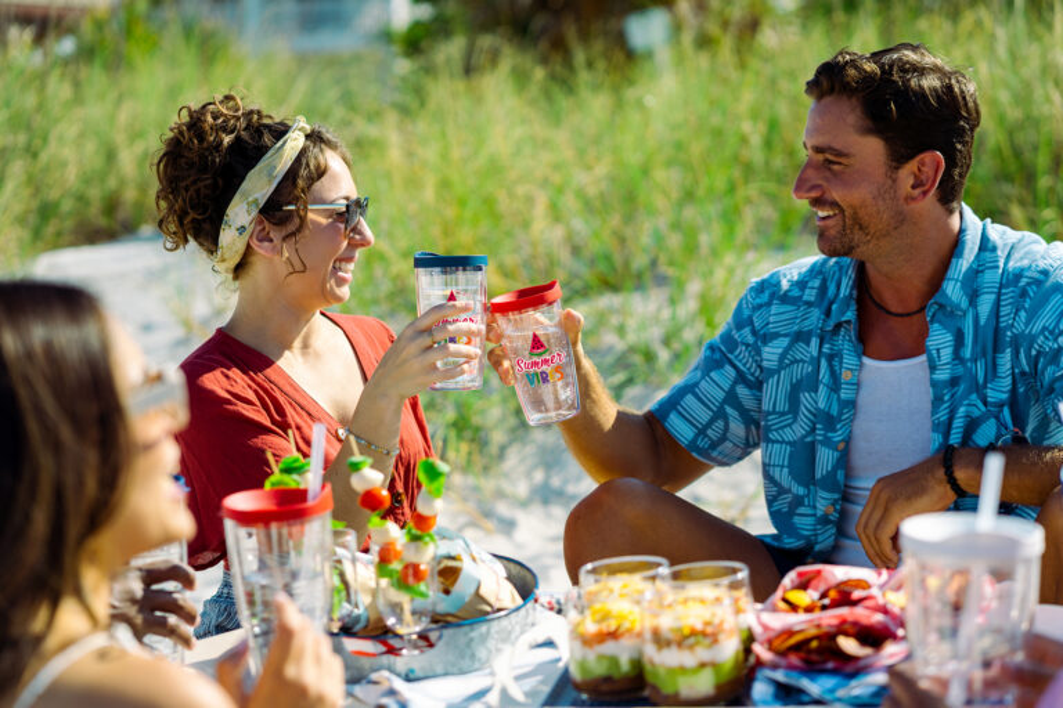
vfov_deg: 16.1
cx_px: 532
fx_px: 2510
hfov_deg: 23.9
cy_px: 354
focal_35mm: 85
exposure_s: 1/1250
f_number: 3.5
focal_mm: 85
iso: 100
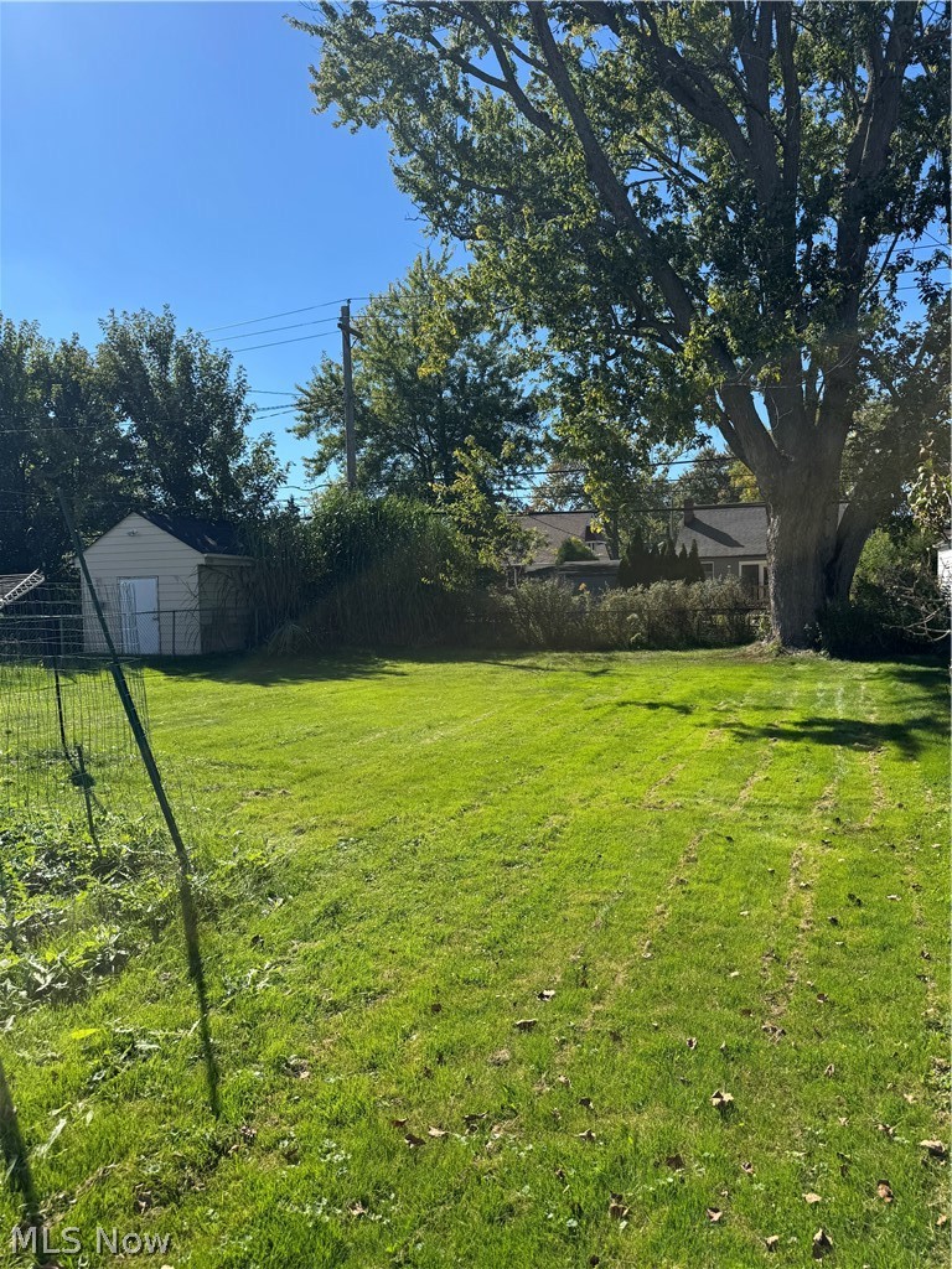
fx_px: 880
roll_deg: +1.6
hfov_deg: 56.8
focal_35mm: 24
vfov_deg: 71.6
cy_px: 634
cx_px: 476
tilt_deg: -4.7
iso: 80
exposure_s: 1/3413
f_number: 1.78
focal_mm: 6.76
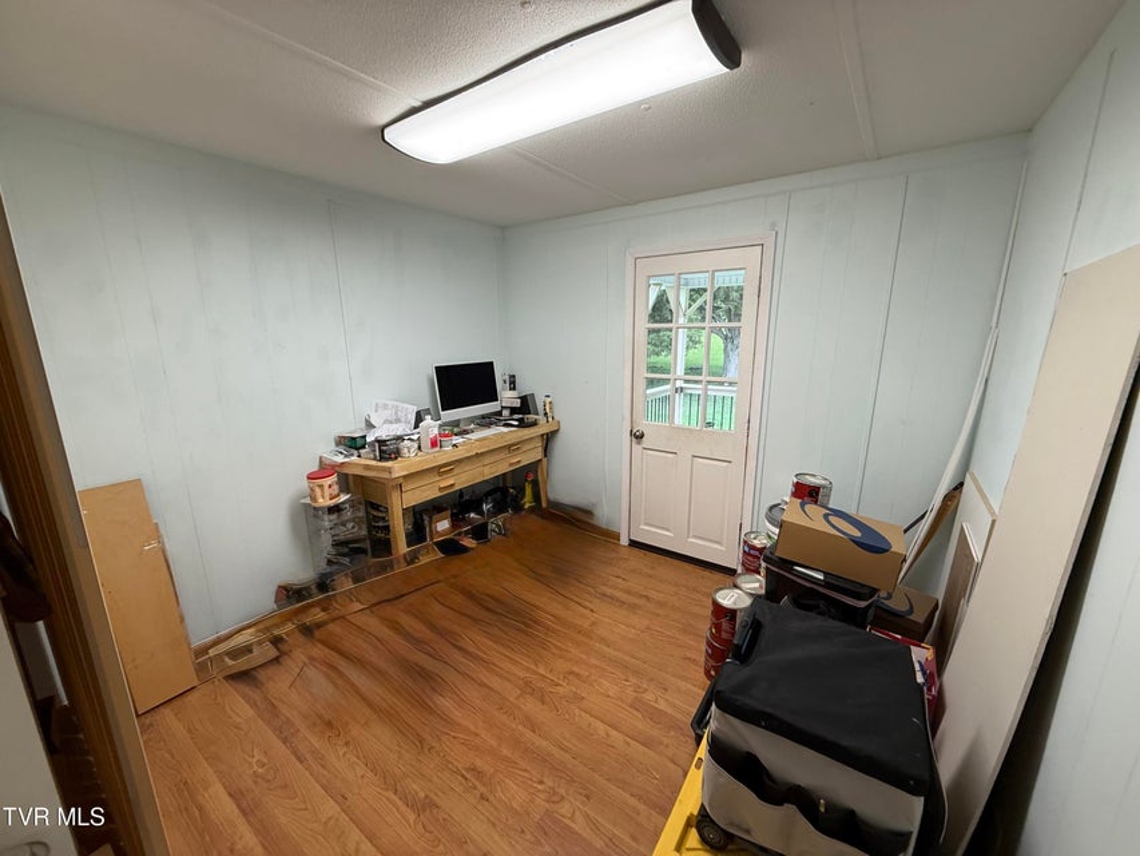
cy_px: 428
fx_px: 461
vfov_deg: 85.7
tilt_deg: -10.2
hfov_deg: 102.1
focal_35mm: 14
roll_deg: +1.9
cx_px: 570
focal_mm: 2.22
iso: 125
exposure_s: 1/120
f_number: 2.2
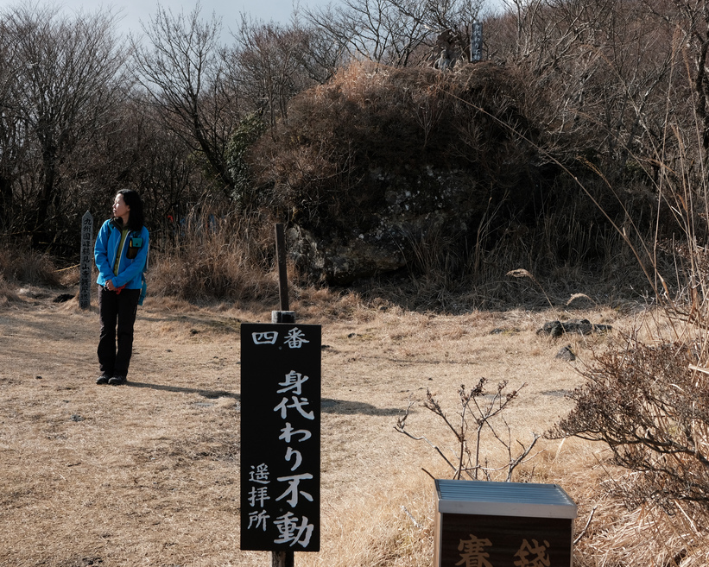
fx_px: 839
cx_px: 335
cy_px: 287
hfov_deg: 45.8
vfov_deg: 37.3
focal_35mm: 40
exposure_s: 1/350
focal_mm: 23
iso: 250
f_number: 8
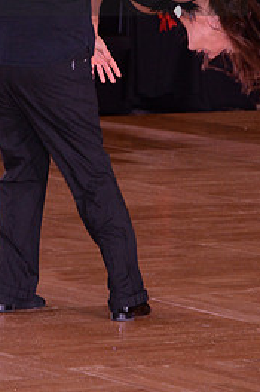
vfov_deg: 6.4
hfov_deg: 4.3
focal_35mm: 319
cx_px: 44
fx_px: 3469
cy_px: -33
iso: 2000
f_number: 7.1
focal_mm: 145
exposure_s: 1/250
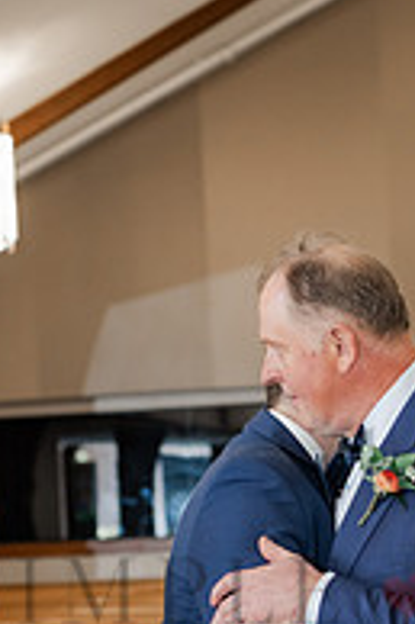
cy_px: 647
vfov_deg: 17.2
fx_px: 2009
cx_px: 389
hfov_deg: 11.7
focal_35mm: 116
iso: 640
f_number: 3.5
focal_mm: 50
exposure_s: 1/160
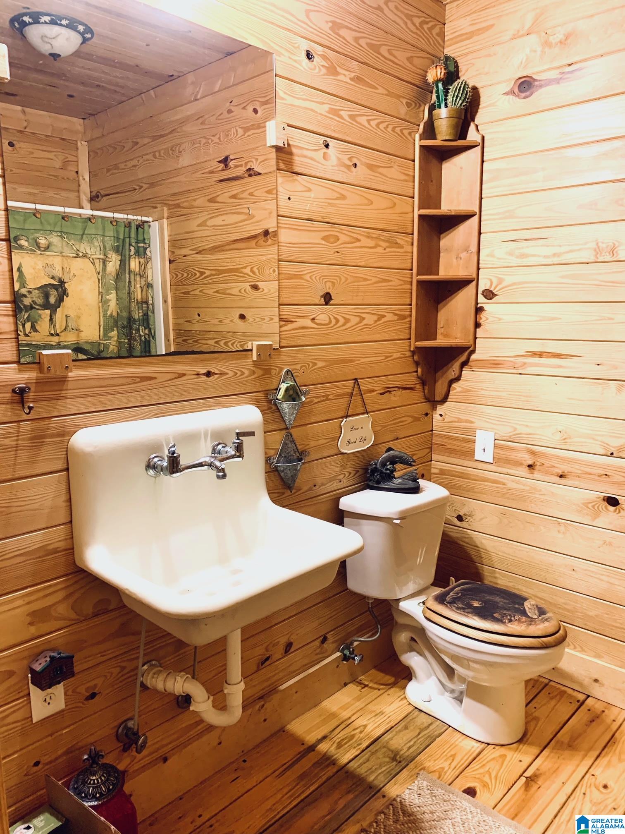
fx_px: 626
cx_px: 312
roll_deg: +1.1
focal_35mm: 26
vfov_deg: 67.3
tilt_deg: -8.1
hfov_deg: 53.1
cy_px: 417
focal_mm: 4.25
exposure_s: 1/60
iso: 320
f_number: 1.8
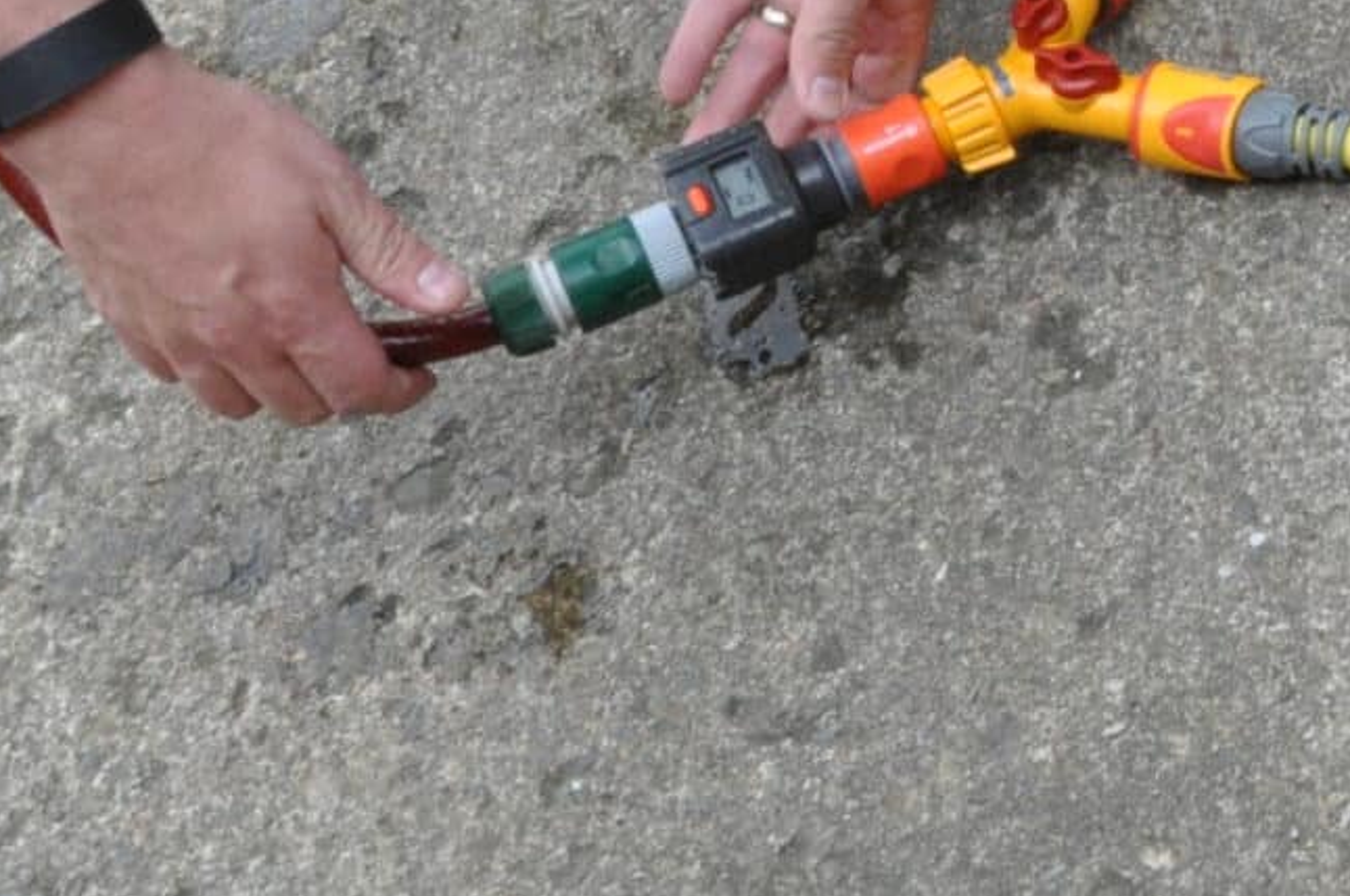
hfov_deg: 16.8
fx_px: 4007
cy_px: -437
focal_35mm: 107
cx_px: 2188
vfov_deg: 12.2
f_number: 13
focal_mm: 18
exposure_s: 1/160
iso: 1250
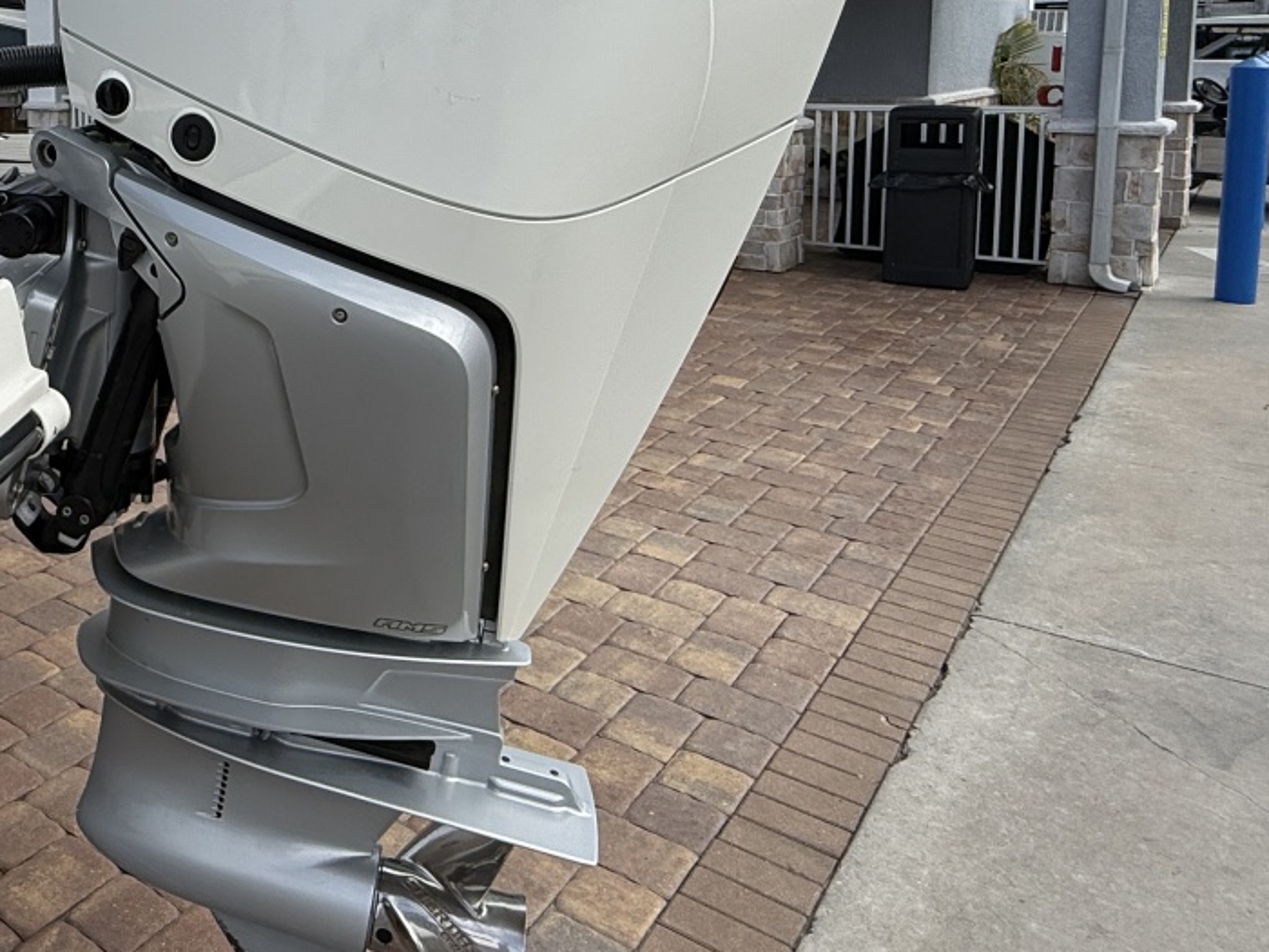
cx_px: 192
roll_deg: +0.1
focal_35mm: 32
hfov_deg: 51.9
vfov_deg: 41.8
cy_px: 161
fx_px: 1173
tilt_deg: -4.1
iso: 50
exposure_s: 1/3125
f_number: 2.2
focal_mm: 2.22
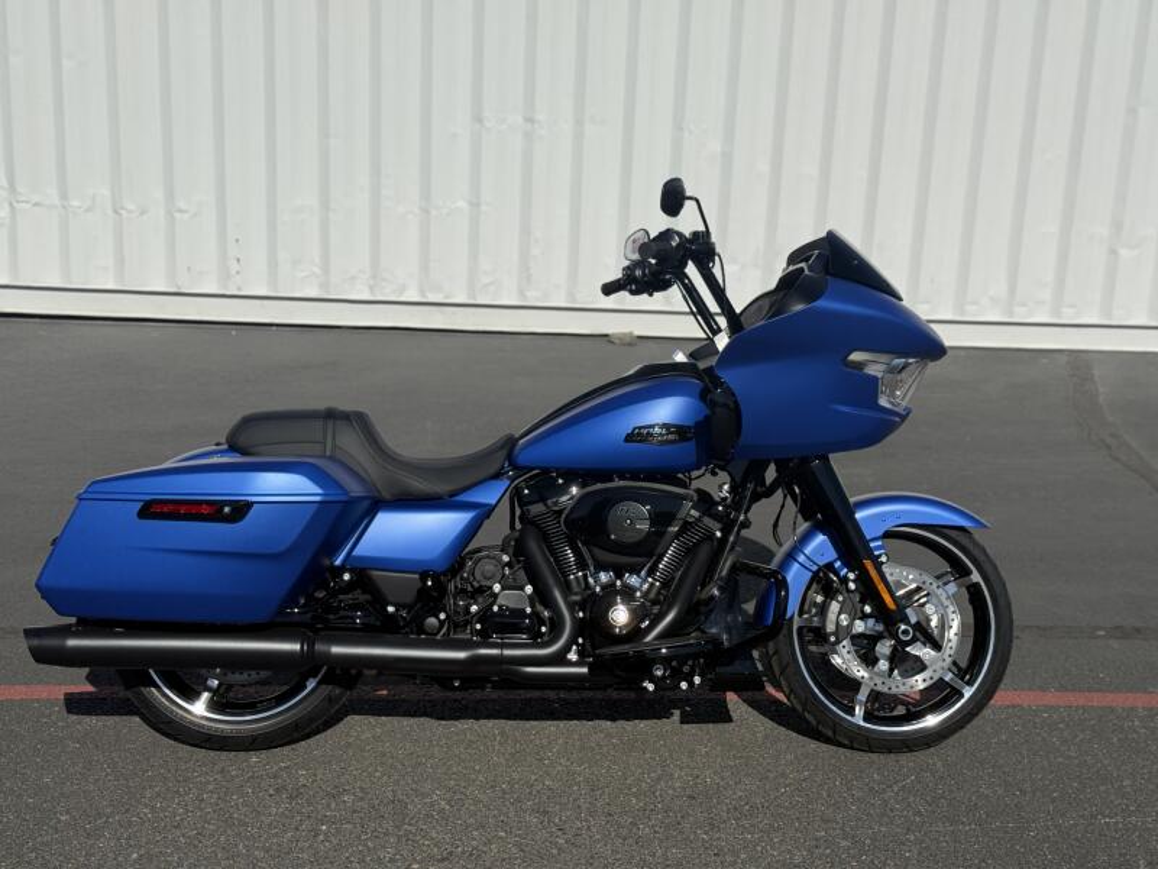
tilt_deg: -15.6
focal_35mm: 48
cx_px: 579
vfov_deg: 30.3
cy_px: 434
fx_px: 1606
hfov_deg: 39.7
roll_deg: -3.2
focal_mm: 6.76
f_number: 1.78
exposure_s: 1/11364
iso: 80
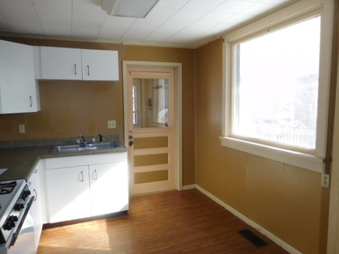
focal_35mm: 25
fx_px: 245
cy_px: 127
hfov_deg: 69.4
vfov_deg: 54.9
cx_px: 170
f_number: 3.4
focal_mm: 4.5
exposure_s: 1/80
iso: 125
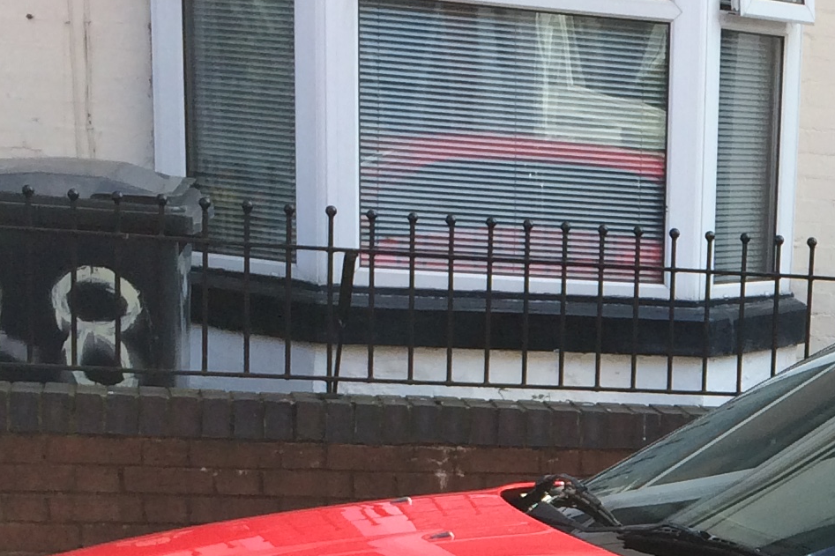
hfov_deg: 18.2
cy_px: 718
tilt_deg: -15.6
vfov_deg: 12.7
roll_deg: -4.8
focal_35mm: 104
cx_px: 1111
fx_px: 2412
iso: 32
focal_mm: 4.15
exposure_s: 1/622
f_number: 2.2
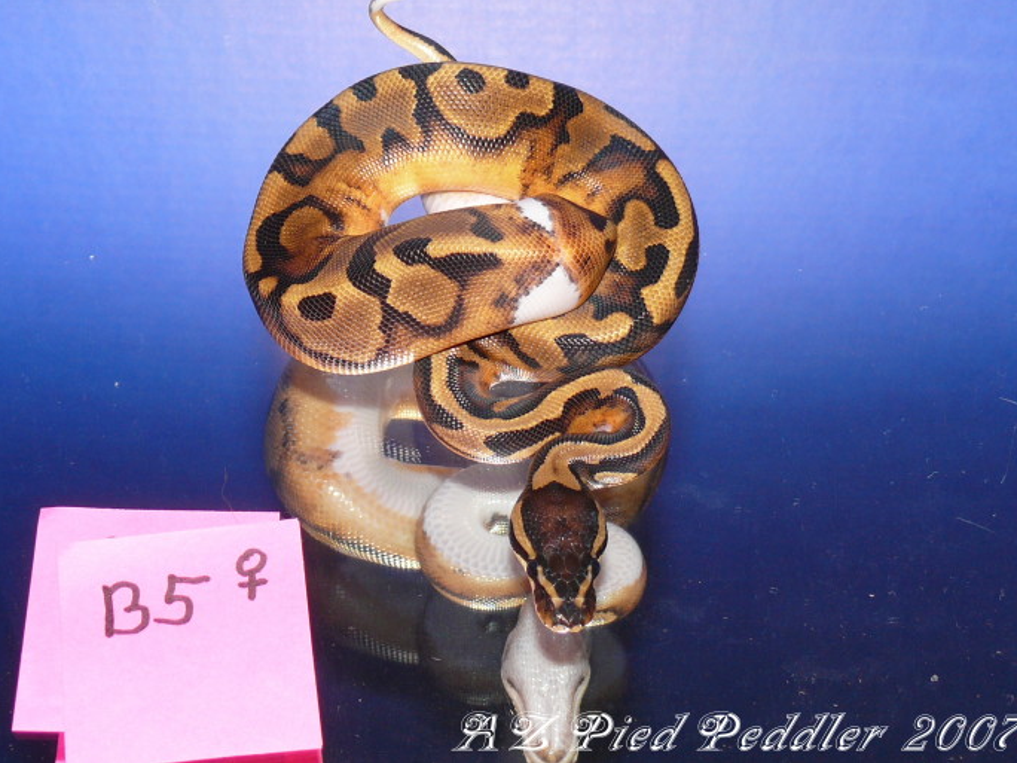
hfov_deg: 42.1
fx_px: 1322
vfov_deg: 32.2
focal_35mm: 45
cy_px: 374
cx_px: 516
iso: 100
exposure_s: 1/30
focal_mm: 9.3
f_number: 3.2
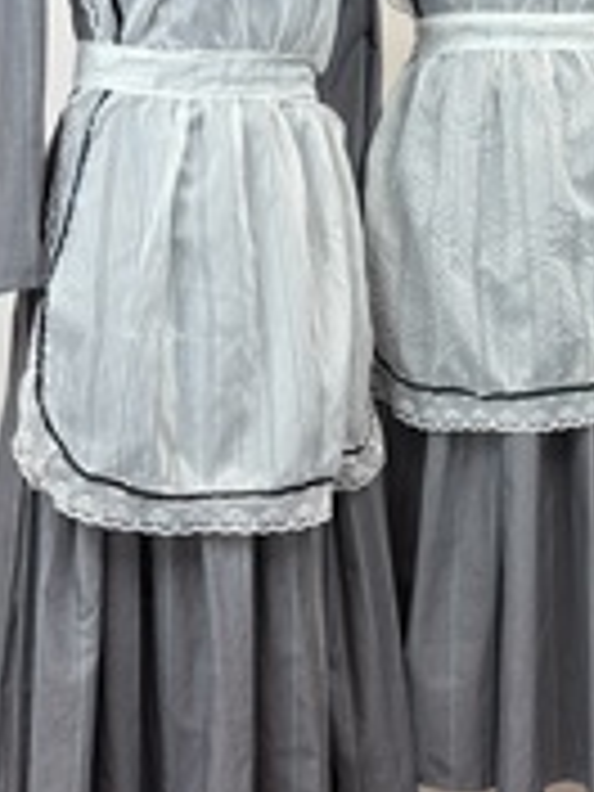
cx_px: 508
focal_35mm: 59
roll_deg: -0.2
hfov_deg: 24.3
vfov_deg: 32.6
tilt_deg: -4.8
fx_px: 1350
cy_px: 315
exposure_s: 1/167
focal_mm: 5.96
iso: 40
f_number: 1.6
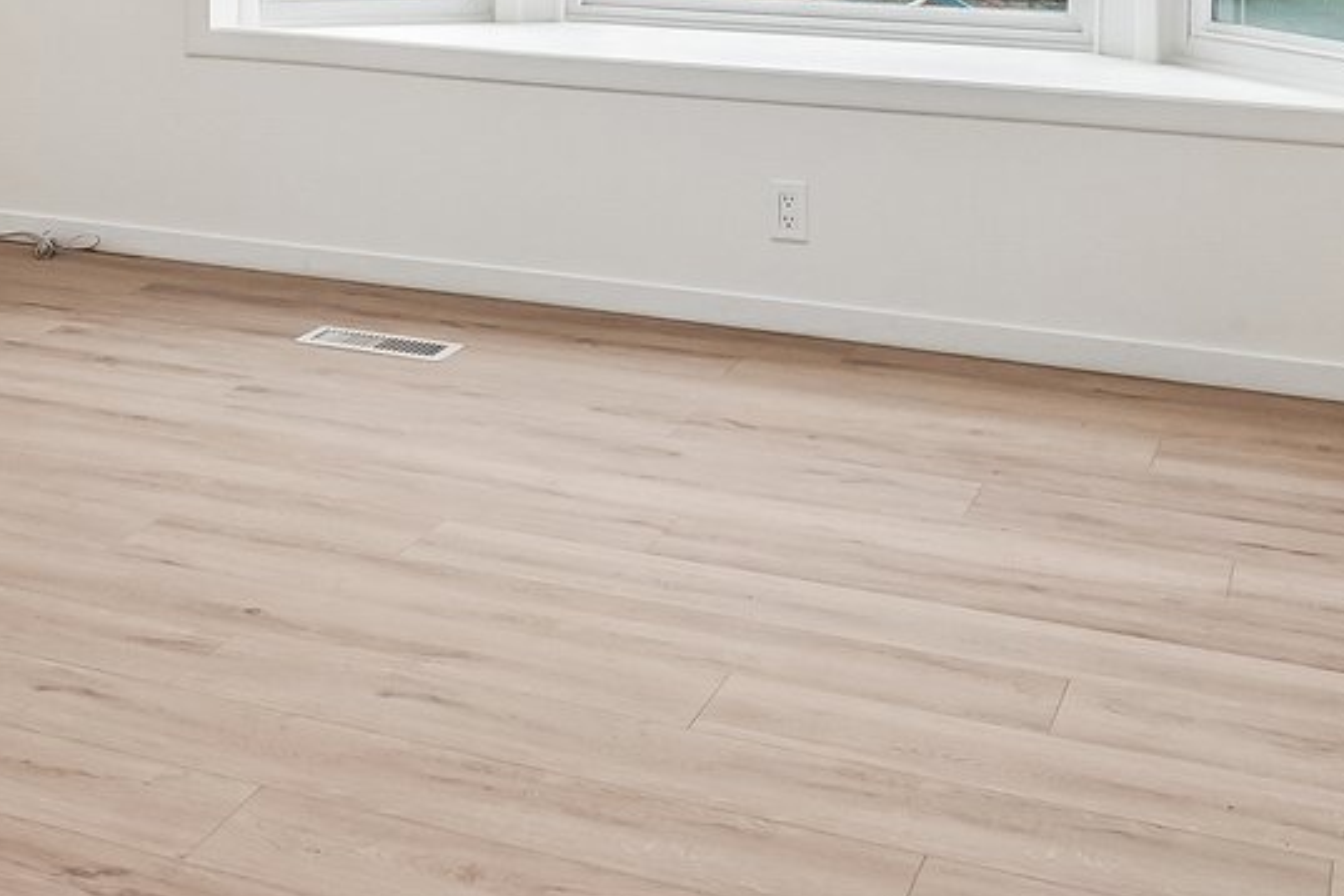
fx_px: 2277
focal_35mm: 61
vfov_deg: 20.7
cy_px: -199
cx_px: 0
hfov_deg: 30.5
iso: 1600
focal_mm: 16
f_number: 8
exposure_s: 1/125
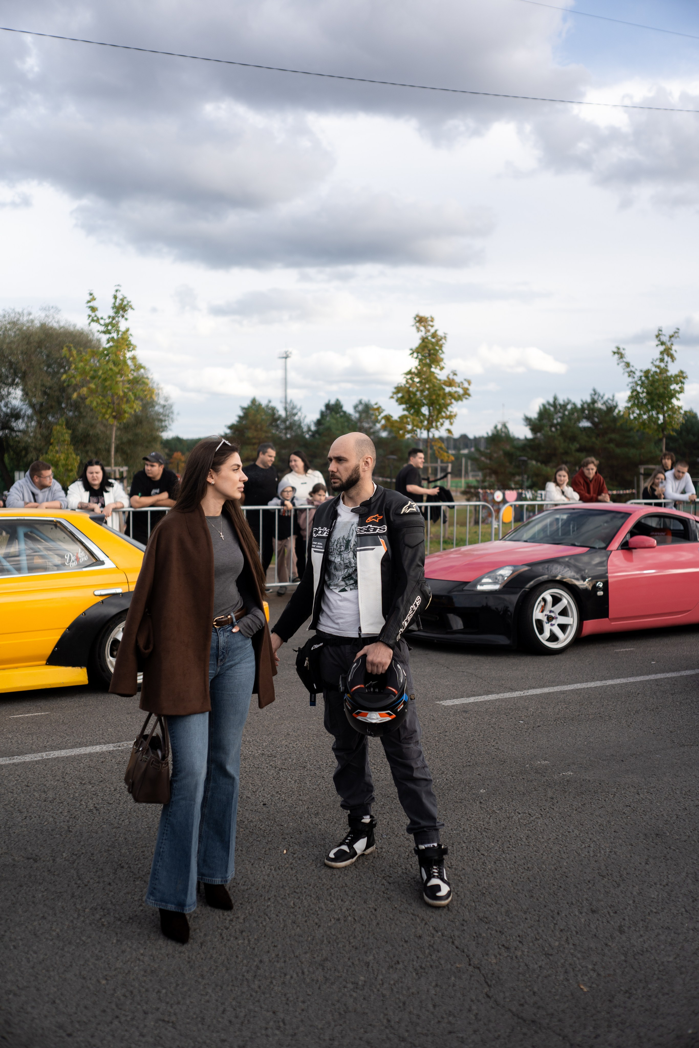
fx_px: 1019
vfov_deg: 54.4
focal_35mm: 35
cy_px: 524
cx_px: 350
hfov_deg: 37.9
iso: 100
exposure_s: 1/1250
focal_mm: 35
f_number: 2.2
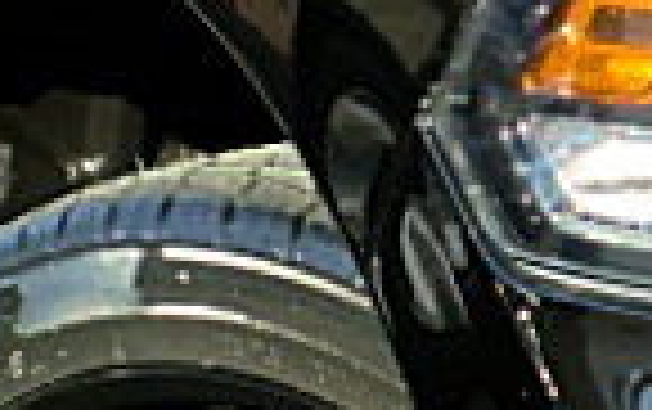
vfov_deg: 8.9
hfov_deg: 13.6
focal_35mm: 145
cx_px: 953
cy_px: 536
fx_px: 2580
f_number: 2.8
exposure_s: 1/200
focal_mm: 5.58
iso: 64
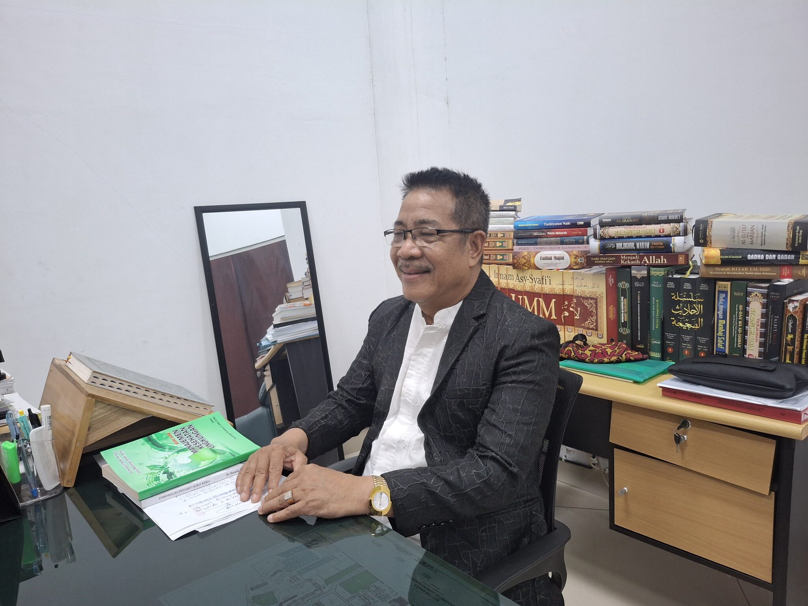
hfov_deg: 69.4
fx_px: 584
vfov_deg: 54.9
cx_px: 404
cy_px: 303
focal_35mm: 25
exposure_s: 1/50
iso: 200
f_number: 1.8
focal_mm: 4.69
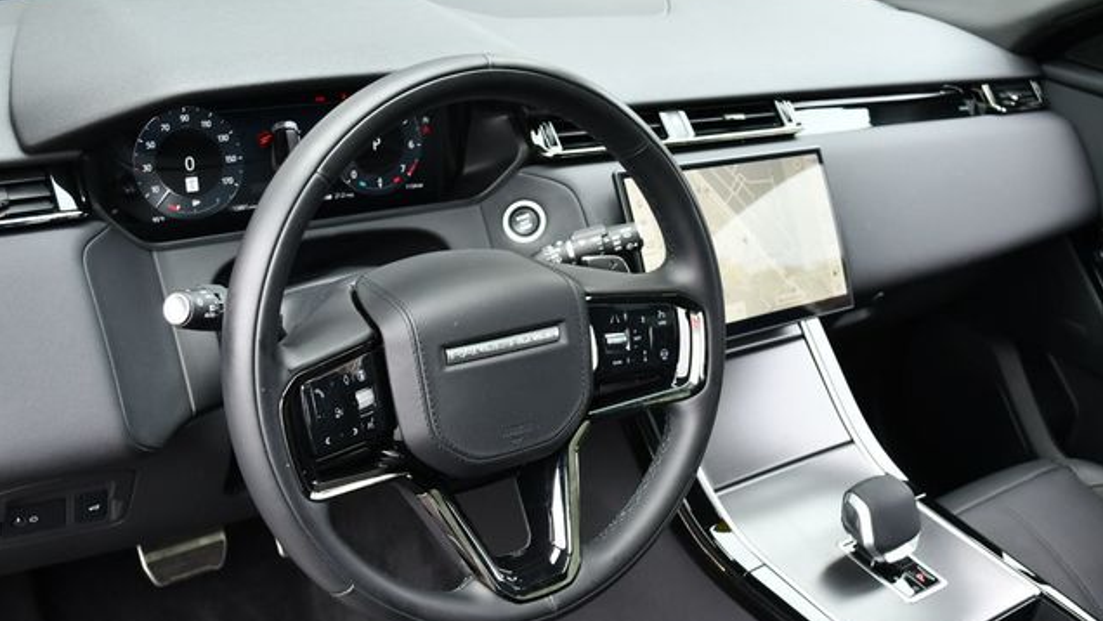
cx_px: 552
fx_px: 1112
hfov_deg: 52.8
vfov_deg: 31.2
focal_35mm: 38
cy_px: 324
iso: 400
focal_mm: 18
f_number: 3.8
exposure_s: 1/250
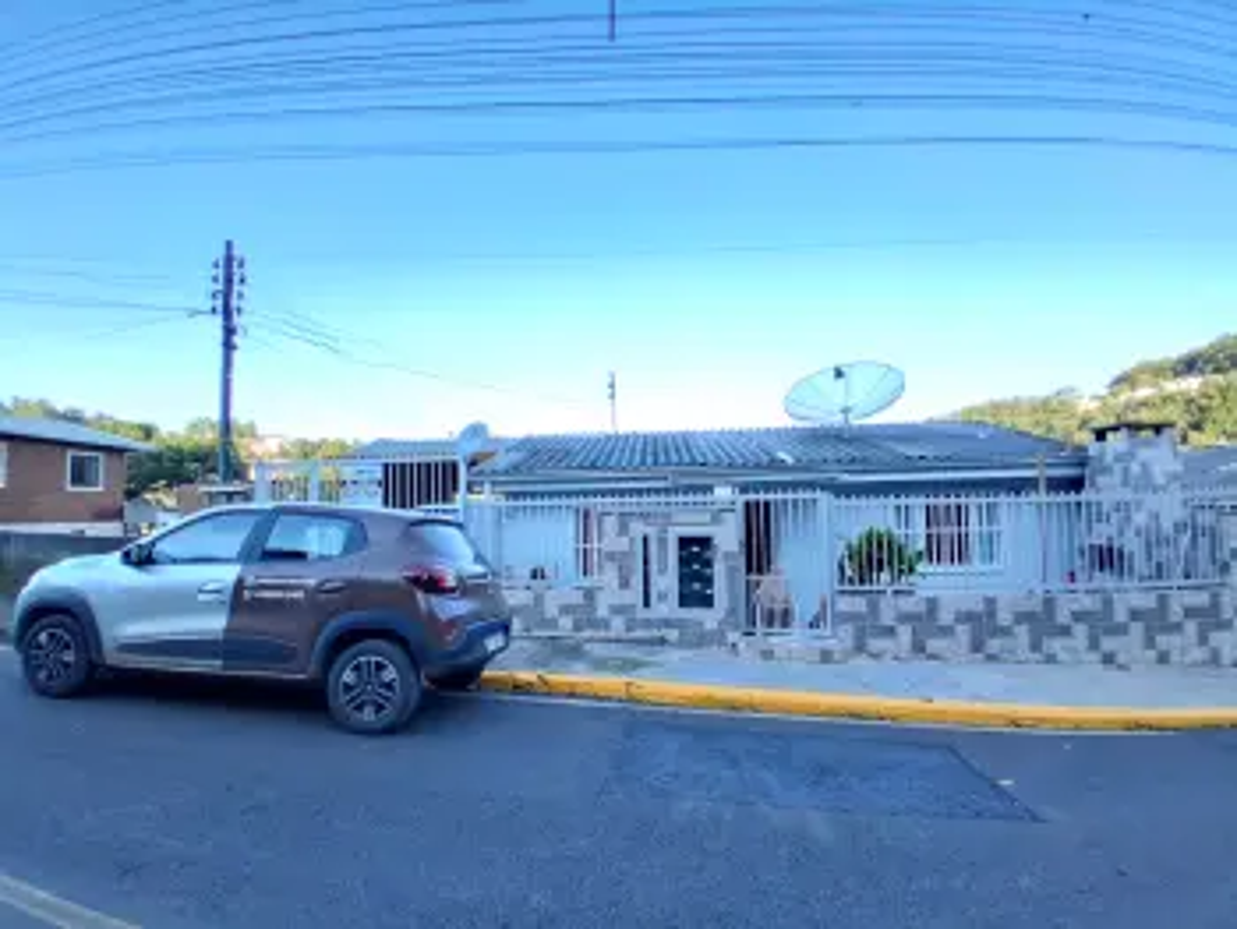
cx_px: 618
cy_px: 464
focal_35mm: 17
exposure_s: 1/120
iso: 125
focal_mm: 1.4
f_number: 2.2
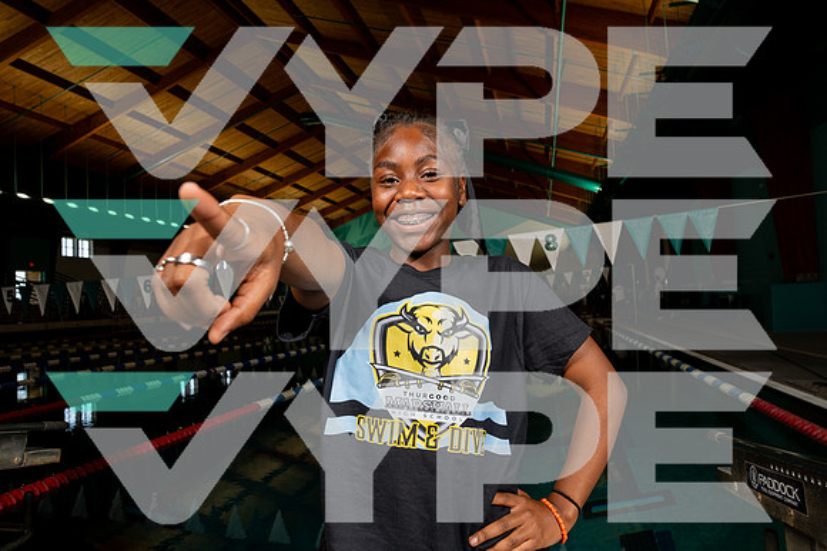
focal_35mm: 24
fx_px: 551
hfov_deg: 73.7
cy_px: 276
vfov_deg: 53.2
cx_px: 414
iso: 500
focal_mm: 24
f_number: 7.1
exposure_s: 1/125
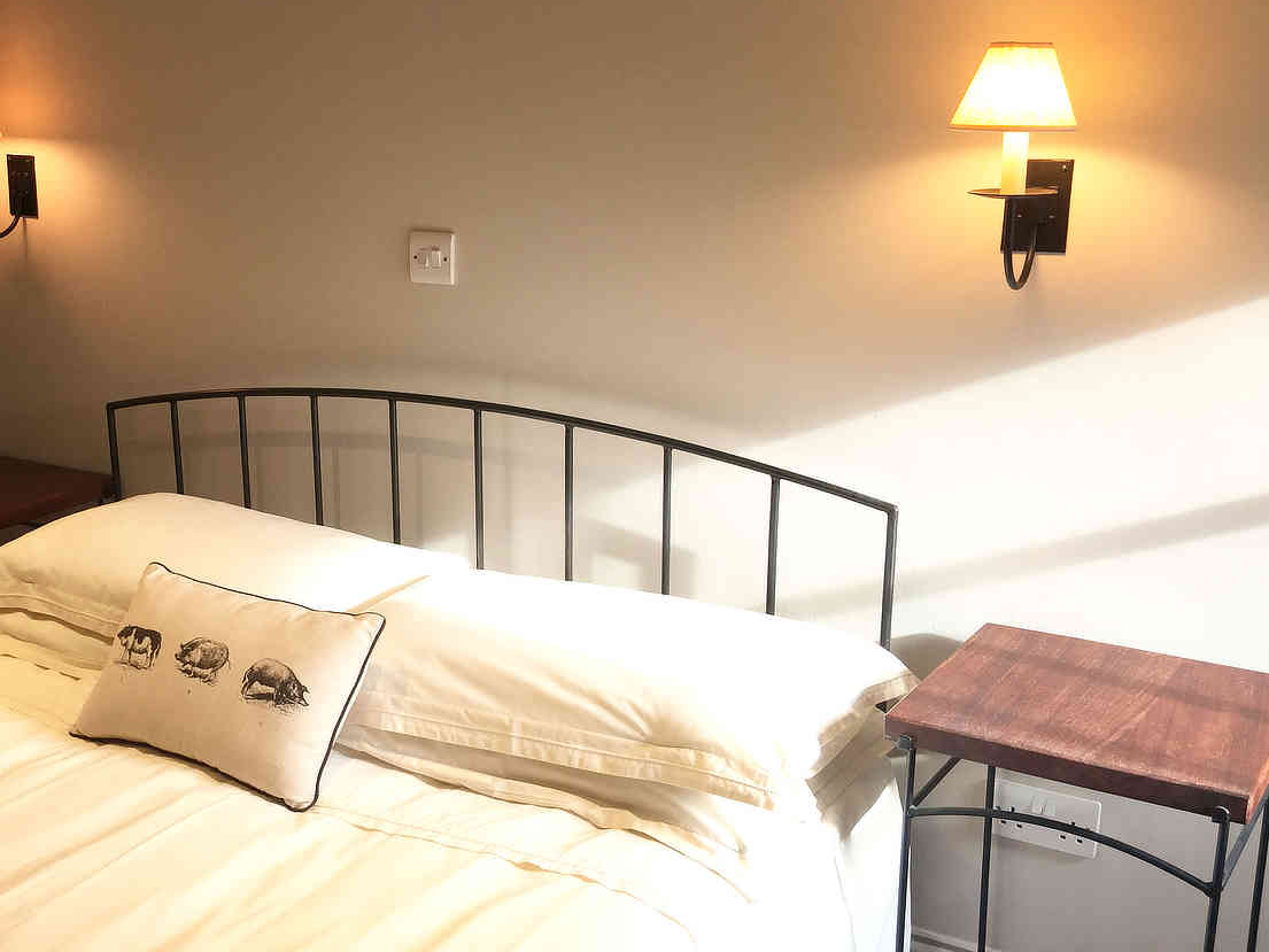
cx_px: 386
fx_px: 1540
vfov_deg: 34.3
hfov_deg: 43.9
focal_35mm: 42
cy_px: 520
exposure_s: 1/50
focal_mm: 4.2
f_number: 2.2
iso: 32
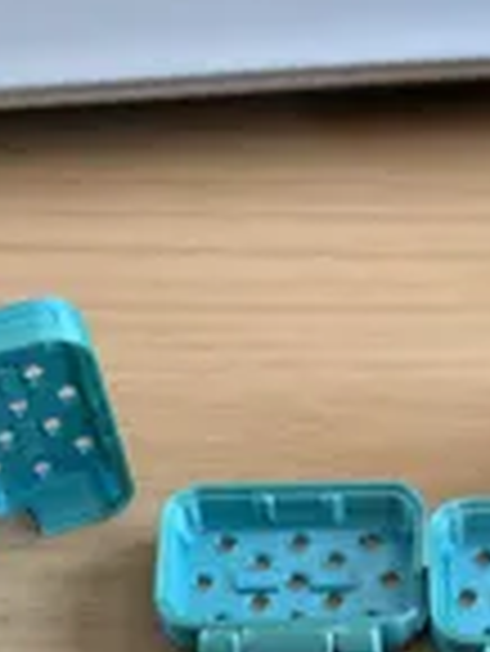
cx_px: 360
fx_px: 1508
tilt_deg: -60.6
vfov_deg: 22.8
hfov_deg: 18.4
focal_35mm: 80
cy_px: 742
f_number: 1.8
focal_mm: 3
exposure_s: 1/60
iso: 250
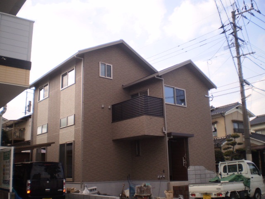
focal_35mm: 36
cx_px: 132
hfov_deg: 51.4
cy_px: 100
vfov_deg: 39.7
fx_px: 276
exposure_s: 1/640
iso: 64
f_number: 3.1
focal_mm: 6.3
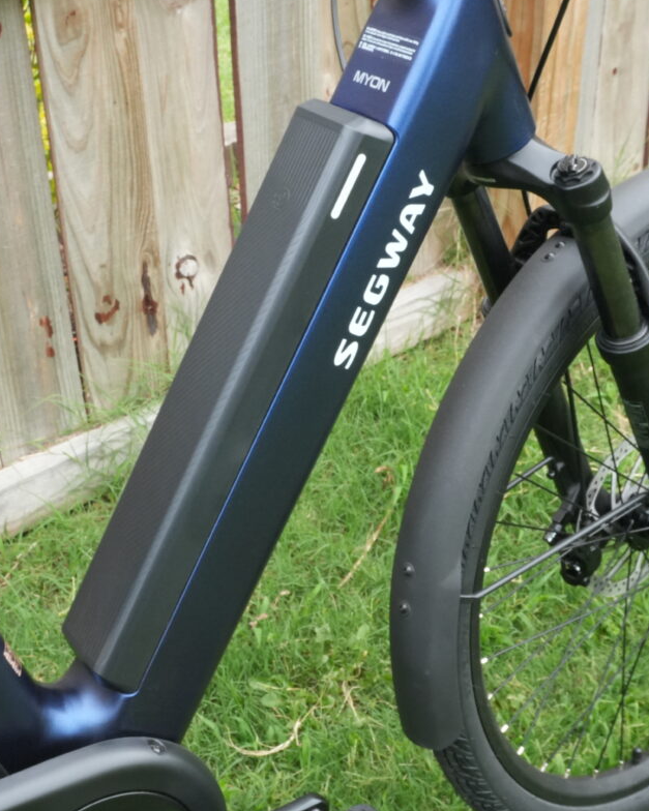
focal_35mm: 56
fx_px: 1345
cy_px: 407
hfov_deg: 26.8
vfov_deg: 33.6
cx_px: 176
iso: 1600
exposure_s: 1/80
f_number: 16
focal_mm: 26
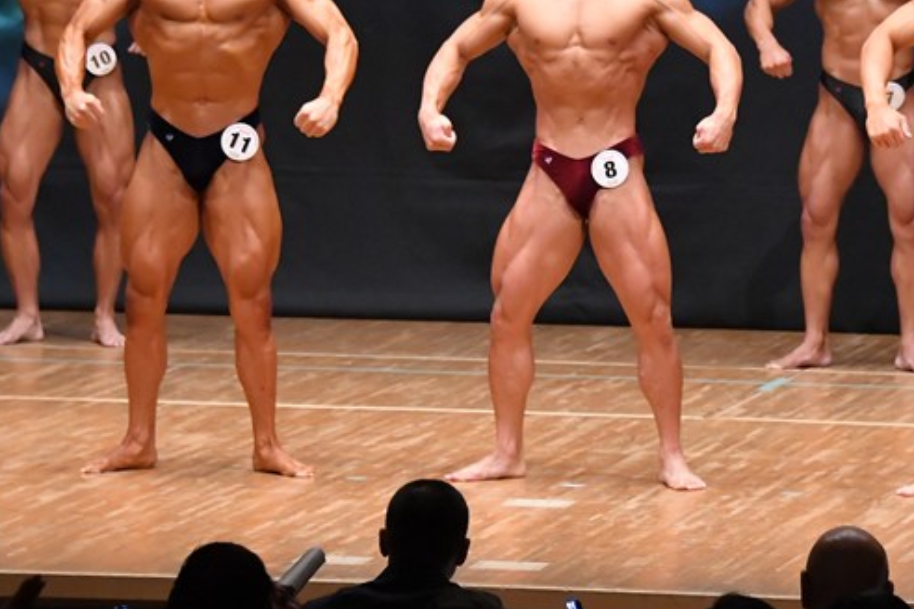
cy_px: 141
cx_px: 640
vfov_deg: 4.3
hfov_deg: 6.5
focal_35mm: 318
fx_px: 8073
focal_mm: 135
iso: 8000
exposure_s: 1/400
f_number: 5.6
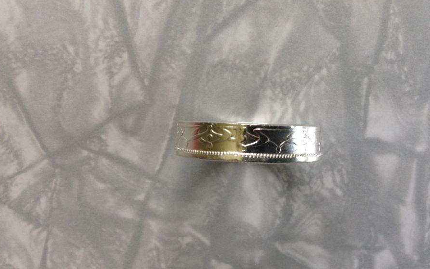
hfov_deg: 50.4
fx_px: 457
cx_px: 210
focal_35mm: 39
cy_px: 129
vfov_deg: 32.8
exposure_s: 1/60
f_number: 2.4
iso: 25
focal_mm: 3.3
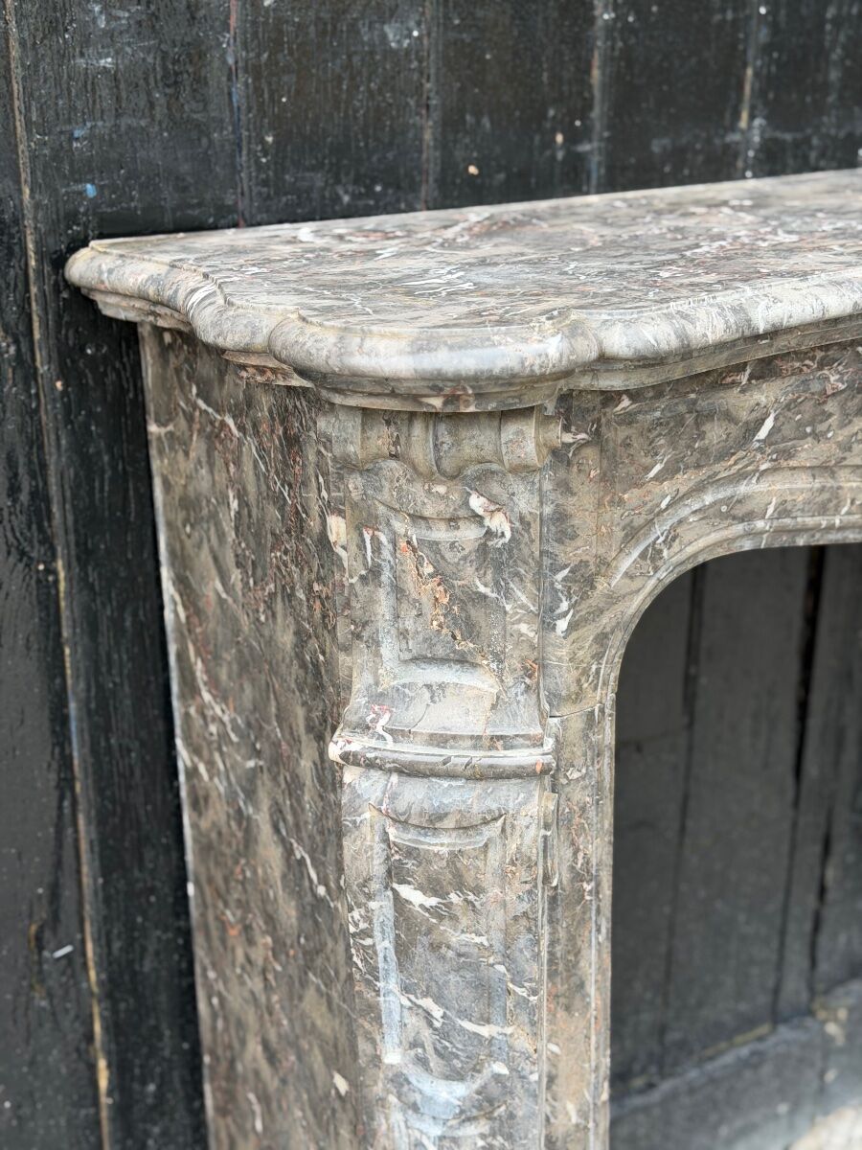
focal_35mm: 48
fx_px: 1594
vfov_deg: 39.7
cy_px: 575
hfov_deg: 30.3
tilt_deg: -22.3
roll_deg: -2.6
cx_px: 431
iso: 80
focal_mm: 6.76
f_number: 1.78
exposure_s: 1/596
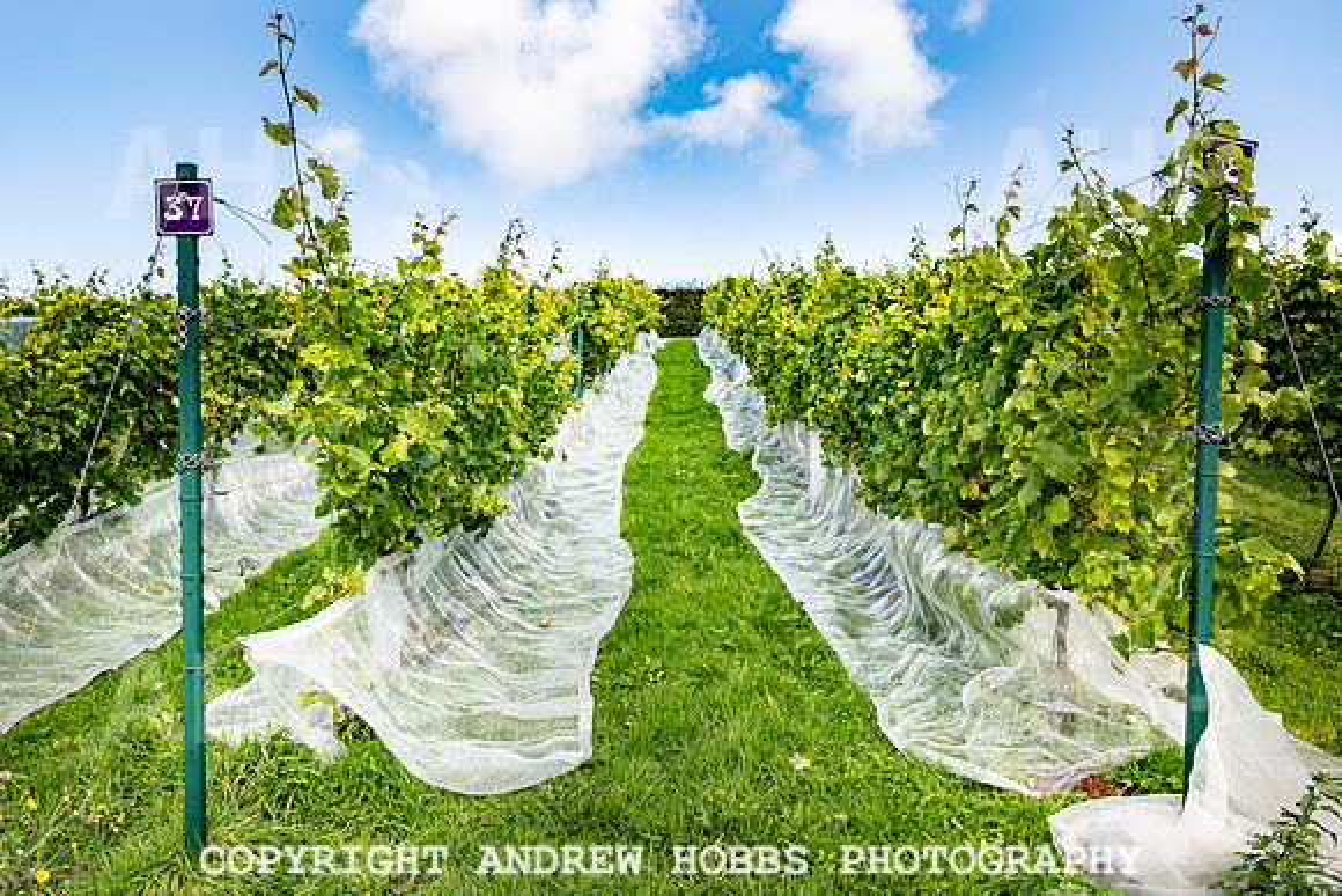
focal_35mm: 28
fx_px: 1060
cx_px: 671
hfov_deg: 64.7
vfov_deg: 45.8
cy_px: 448
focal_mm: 28
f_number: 5.6
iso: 64
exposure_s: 1/500
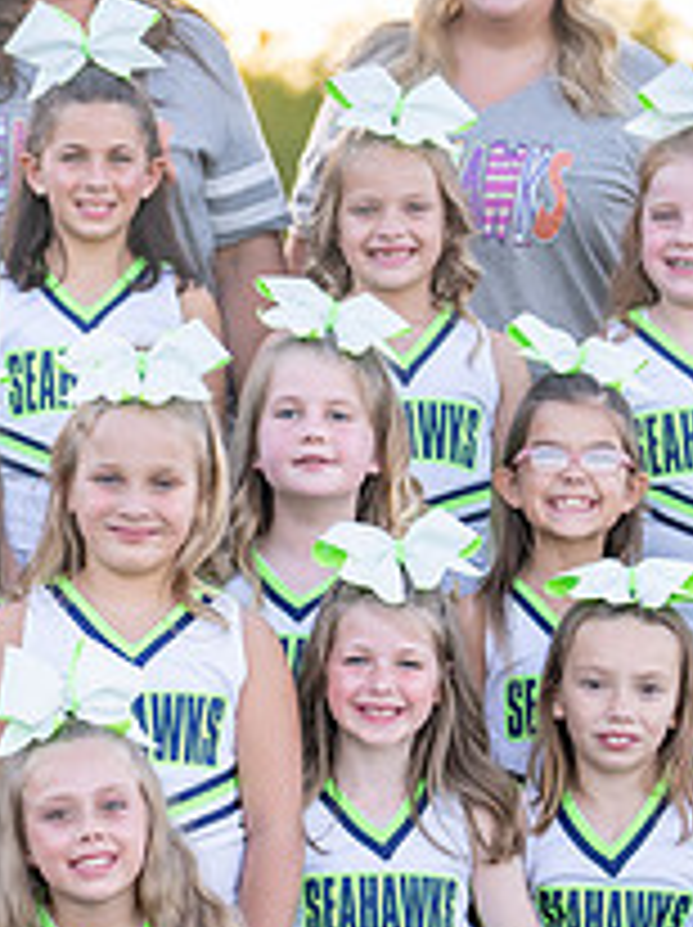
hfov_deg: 7.6
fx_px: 5216
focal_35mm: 195
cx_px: 169
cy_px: 712
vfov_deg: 10.1
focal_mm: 50
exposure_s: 1/400
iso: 100
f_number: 1.6
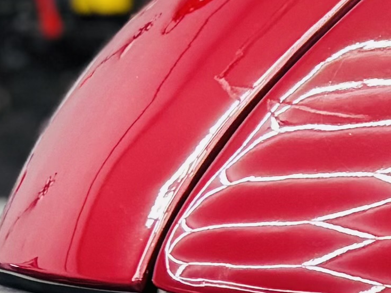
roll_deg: -0.6
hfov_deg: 7.7
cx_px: 1408
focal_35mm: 202
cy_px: 547
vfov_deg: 7.1
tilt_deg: -18.7
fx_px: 2281
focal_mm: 5.96
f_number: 1.6
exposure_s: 1/120
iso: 40
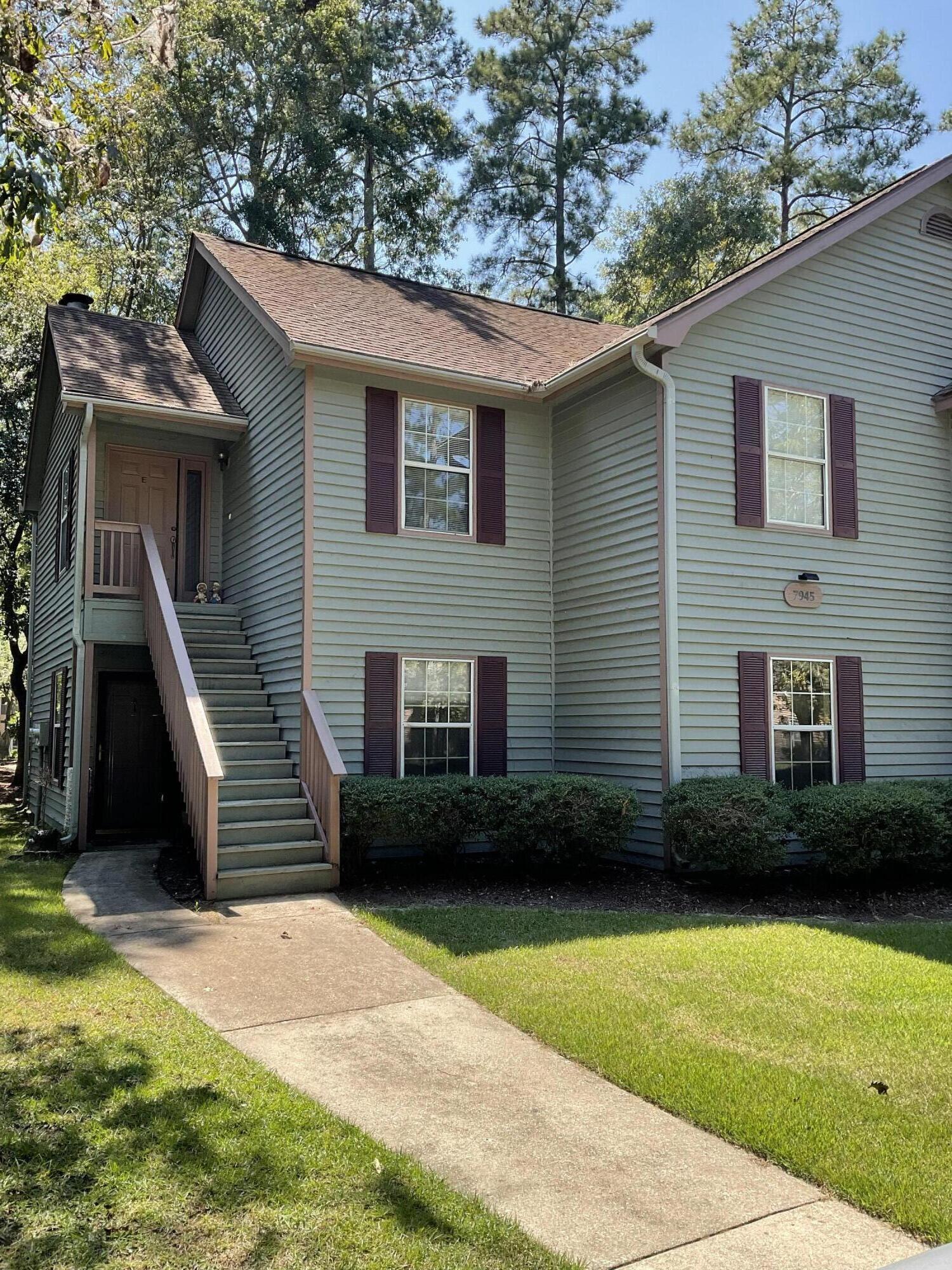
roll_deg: +0.3
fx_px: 1063
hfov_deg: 48.2
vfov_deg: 61.7
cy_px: 635
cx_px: 476
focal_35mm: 29
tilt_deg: +4.9
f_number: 1.8
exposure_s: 1/469
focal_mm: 3
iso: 16
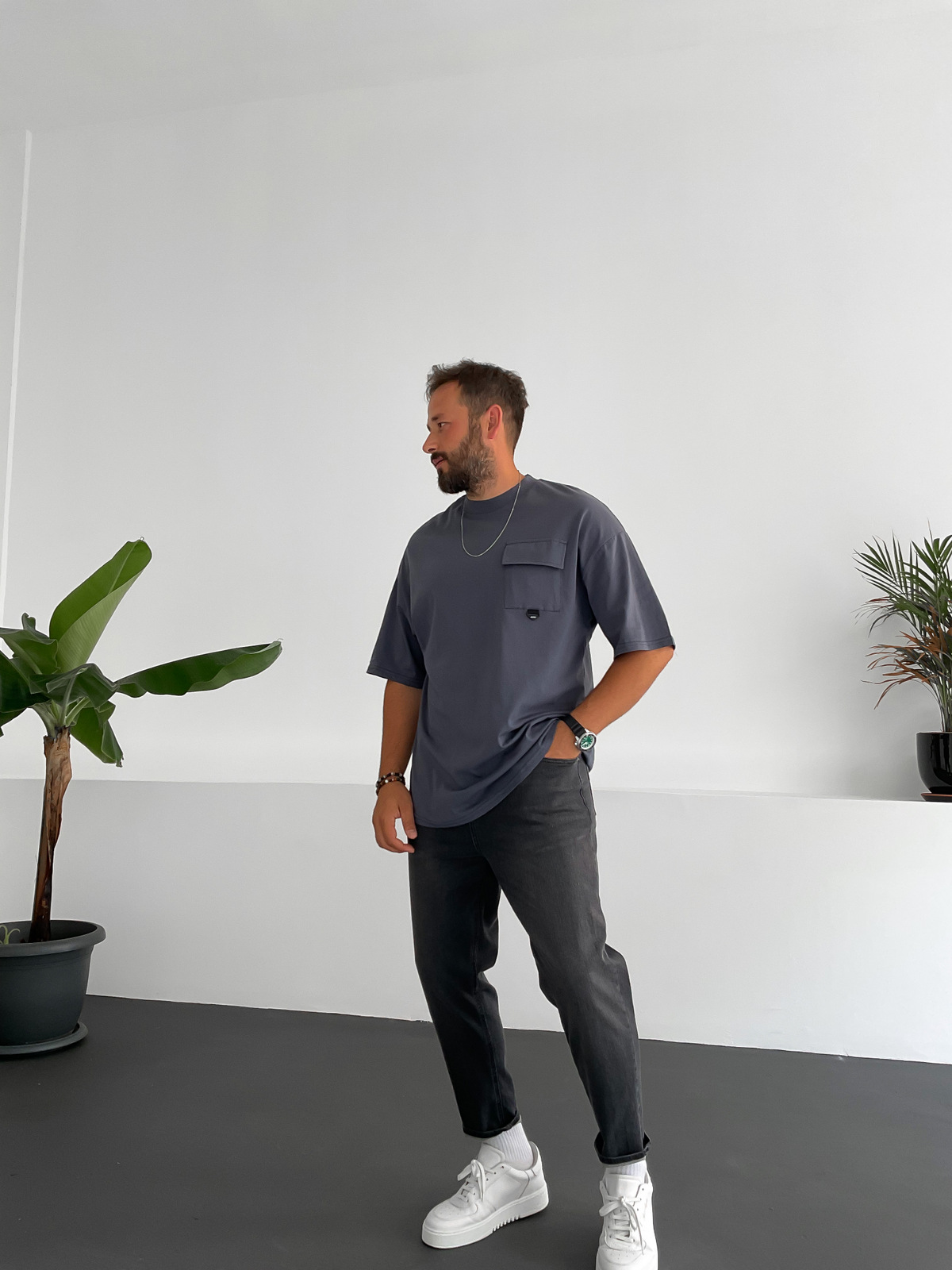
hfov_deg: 48.2
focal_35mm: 29
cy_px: 635
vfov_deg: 61.7
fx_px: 1063
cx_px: 476
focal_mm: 3
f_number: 1.8
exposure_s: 1/120
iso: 40
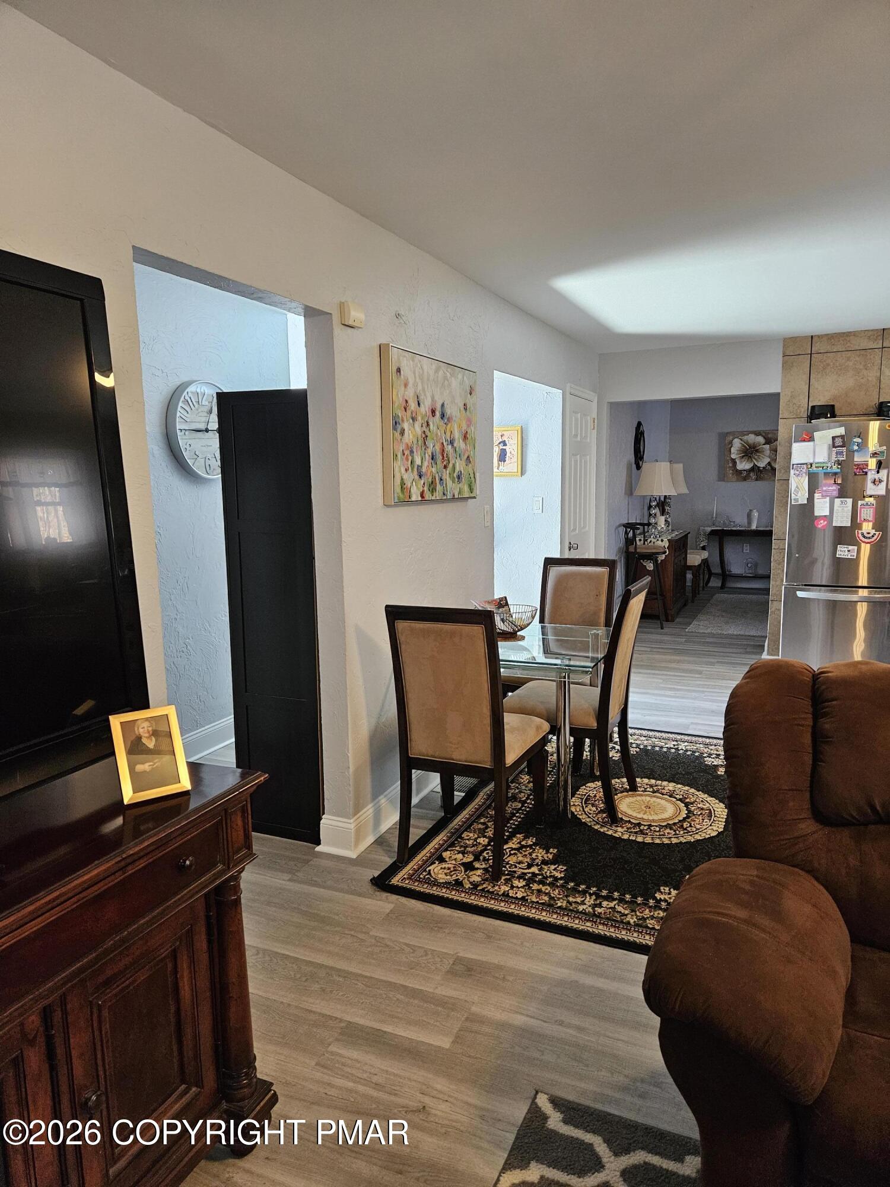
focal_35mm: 23
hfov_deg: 58.9
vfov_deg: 73.9
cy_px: 594
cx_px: 445
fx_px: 788
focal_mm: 5.4
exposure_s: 1/120
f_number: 1.8
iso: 400
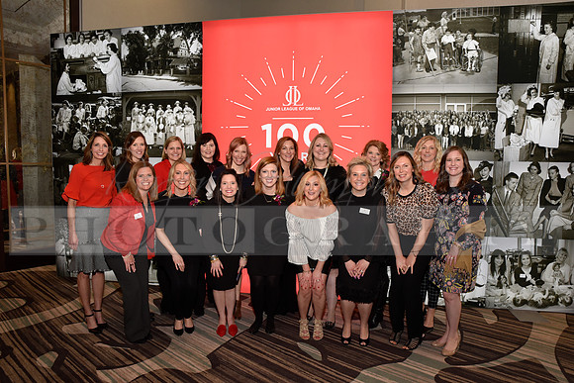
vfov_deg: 53.2
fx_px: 383
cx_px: 287
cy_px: 192
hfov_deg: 73.7
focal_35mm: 24
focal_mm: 24
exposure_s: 1/60
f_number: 8
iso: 1600
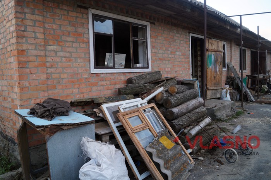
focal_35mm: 27
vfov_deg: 47.8
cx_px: 136
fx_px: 203
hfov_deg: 67.4
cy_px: 90
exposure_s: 1/160
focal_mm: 18
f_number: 4
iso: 160
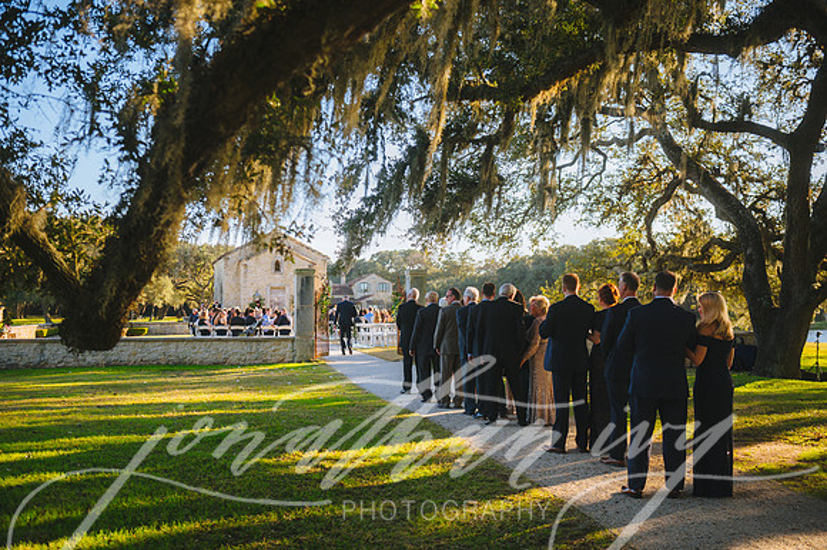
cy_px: 275
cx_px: 414
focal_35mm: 38
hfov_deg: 50.7
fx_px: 872
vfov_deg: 35.0
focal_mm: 38
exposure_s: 1/3200
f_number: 2.8
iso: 800
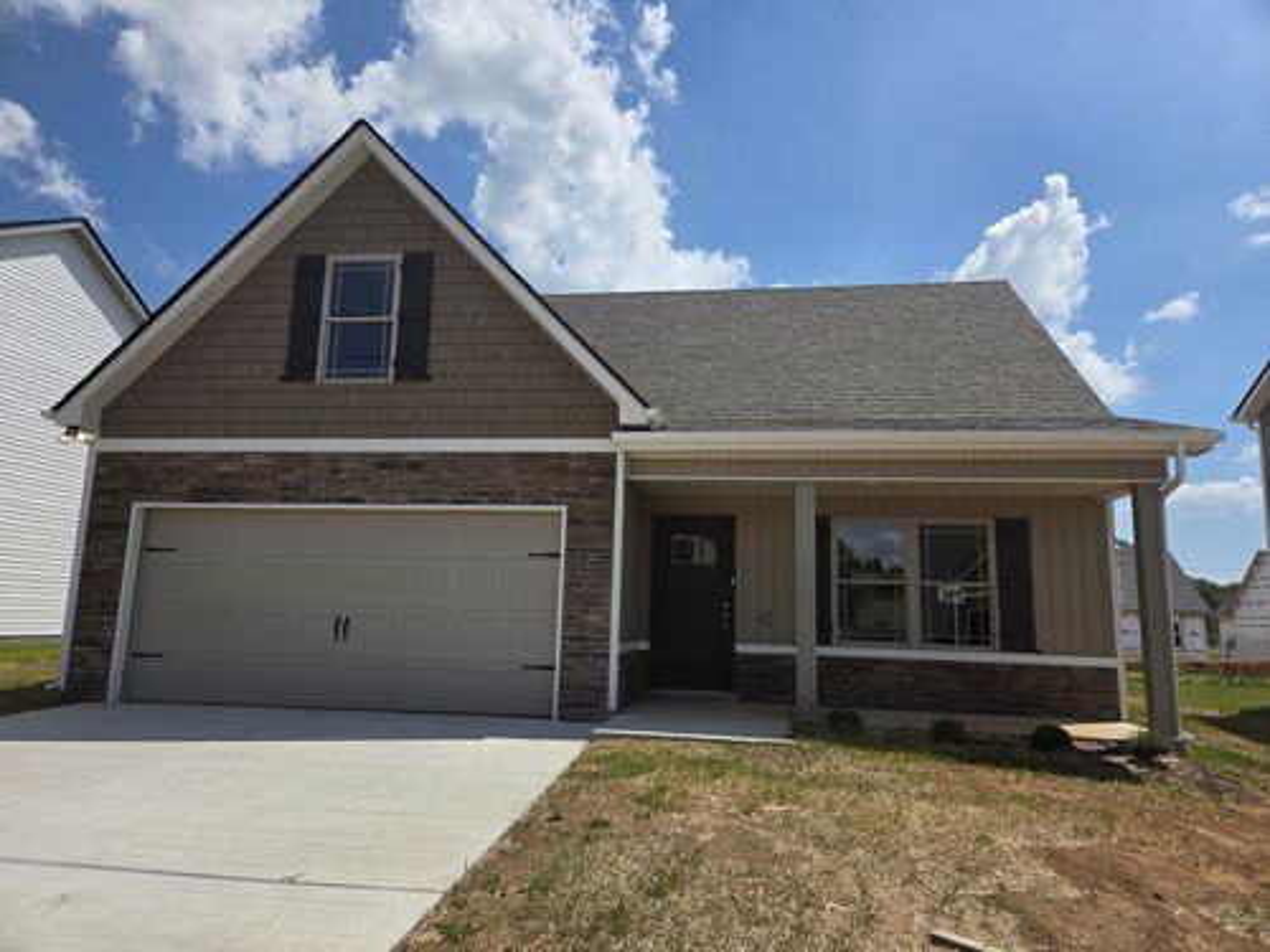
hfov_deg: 73.9
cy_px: 476
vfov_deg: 58.9
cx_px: 635
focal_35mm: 23
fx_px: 844
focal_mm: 5.4
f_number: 1.8
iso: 64
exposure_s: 1/7891
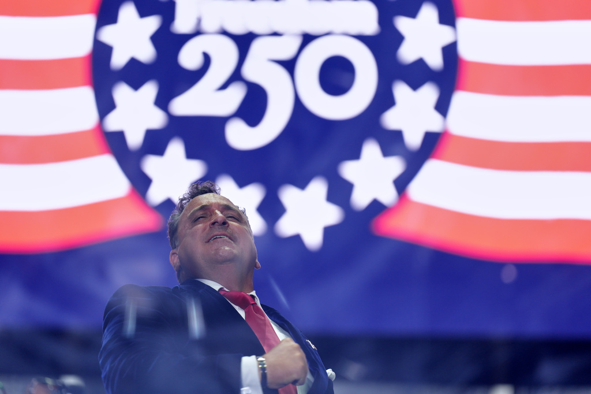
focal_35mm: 168
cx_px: 296
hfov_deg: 12.2
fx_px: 2757
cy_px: 197
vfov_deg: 8.2
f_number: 2.8
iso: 320
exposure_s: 1/250
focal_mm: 168
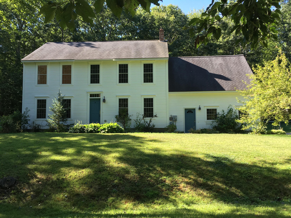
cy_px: 109
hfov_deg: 61.7
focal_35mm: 29
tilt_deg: +4.2
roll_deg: +0.7
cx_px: 146
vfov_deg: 48.2
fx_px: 244
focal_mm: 4.15
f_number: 2.2
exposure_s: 1/222
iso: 25
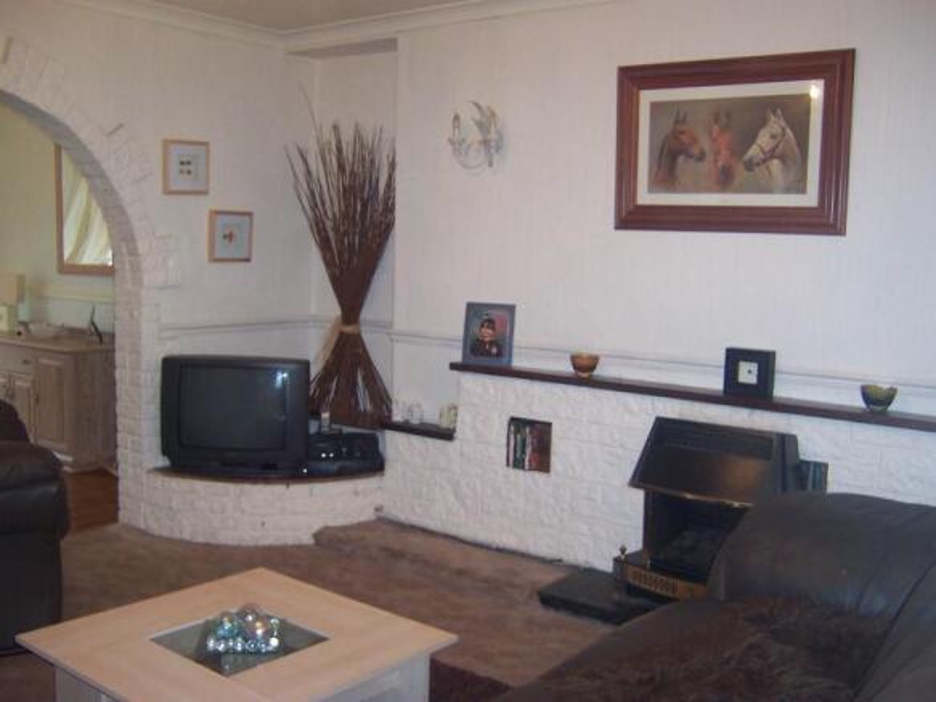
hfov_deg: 51.4
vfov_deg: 39.6
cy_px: 351
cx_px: 468
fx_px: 973
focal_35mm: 36
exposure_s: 1/60
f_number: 2.4
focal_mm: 5.6
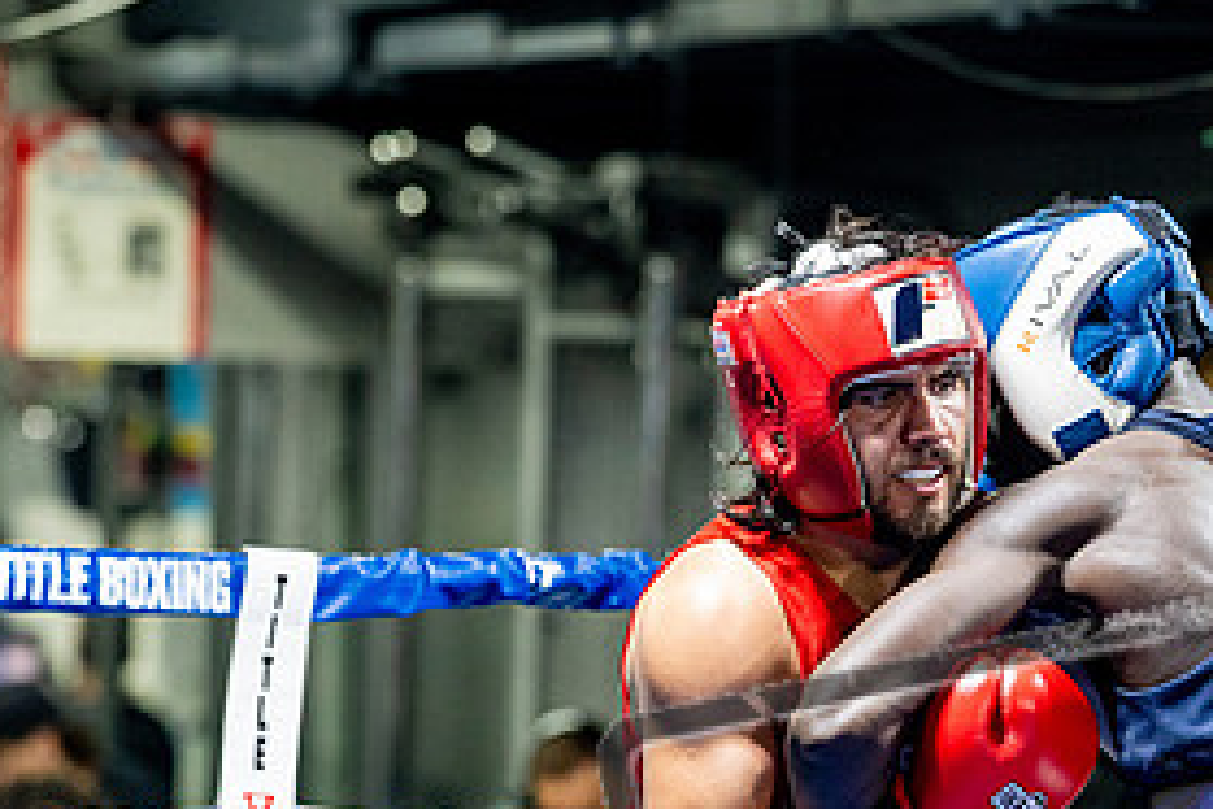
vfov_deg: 7.5
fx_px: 6166
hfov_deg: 11.2
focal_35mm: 183
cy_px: 789
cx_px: 609
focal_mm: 88
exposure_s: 1/800
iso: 4000
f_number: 2
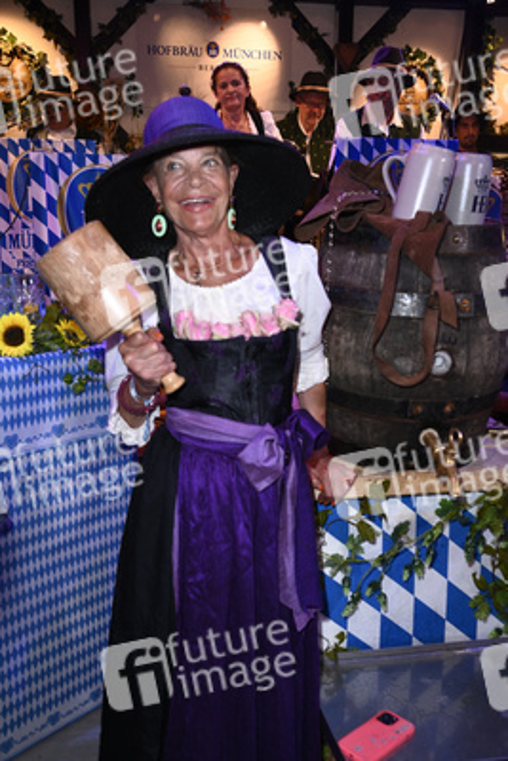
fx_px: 740
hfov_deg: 37.9
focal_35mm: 35
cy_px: 380
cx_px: 254
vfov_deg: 54.4
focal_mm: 35
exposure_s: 1/60
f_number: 5.6
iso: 1600
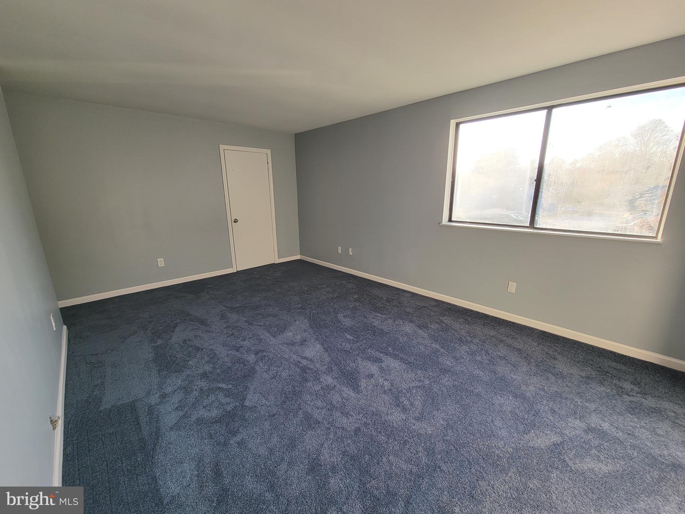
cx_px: 342
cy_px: 257
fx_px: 257
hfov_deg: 106.2
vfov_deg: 89.9
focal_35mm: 13
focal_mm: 2.2
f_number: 2.2
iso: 50
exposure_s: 1/158
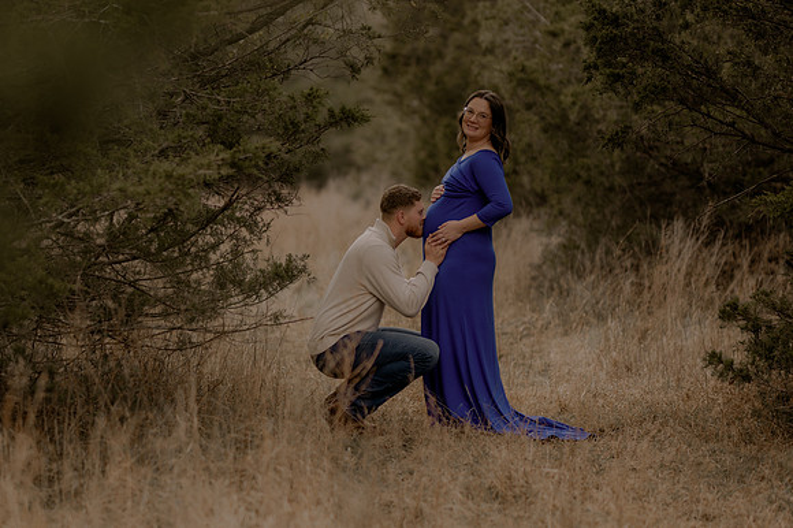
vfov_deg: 10.8
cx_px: 396
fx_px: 2796
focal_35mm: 127
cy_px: 264
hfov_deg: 16.1
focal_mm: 85
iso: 200
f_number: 1.4
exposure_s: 1/2000
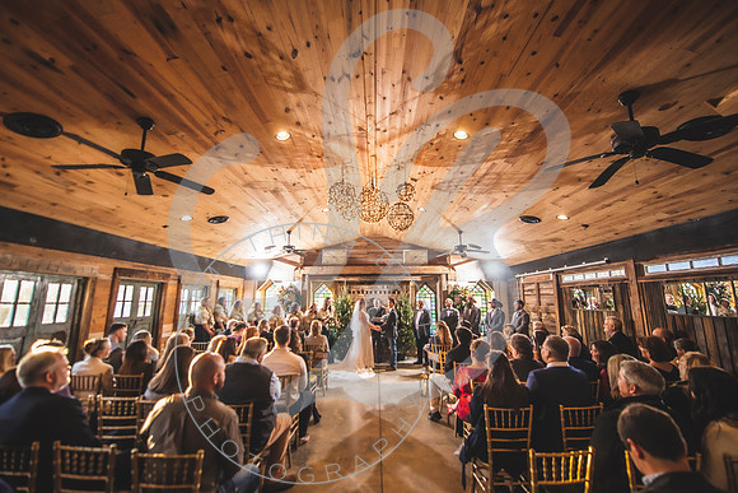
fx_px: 300
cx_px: 371
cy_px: 246
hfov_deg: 101.7
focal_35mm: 15
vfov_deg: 78.7
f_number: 2.8
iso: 1000
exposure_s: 1/200
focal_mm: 14
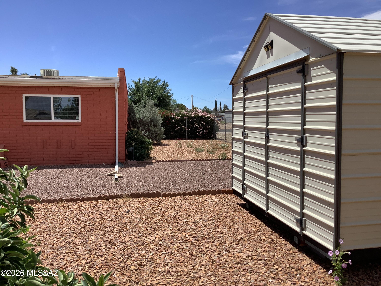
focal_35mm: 31
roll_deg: +0.4
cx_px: 190
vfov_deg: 45.4
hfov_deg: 58.4
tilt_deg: -4.6
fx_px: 341
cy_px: 143
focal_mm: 3.3
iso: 25
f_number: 2.4
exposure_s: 1/1664
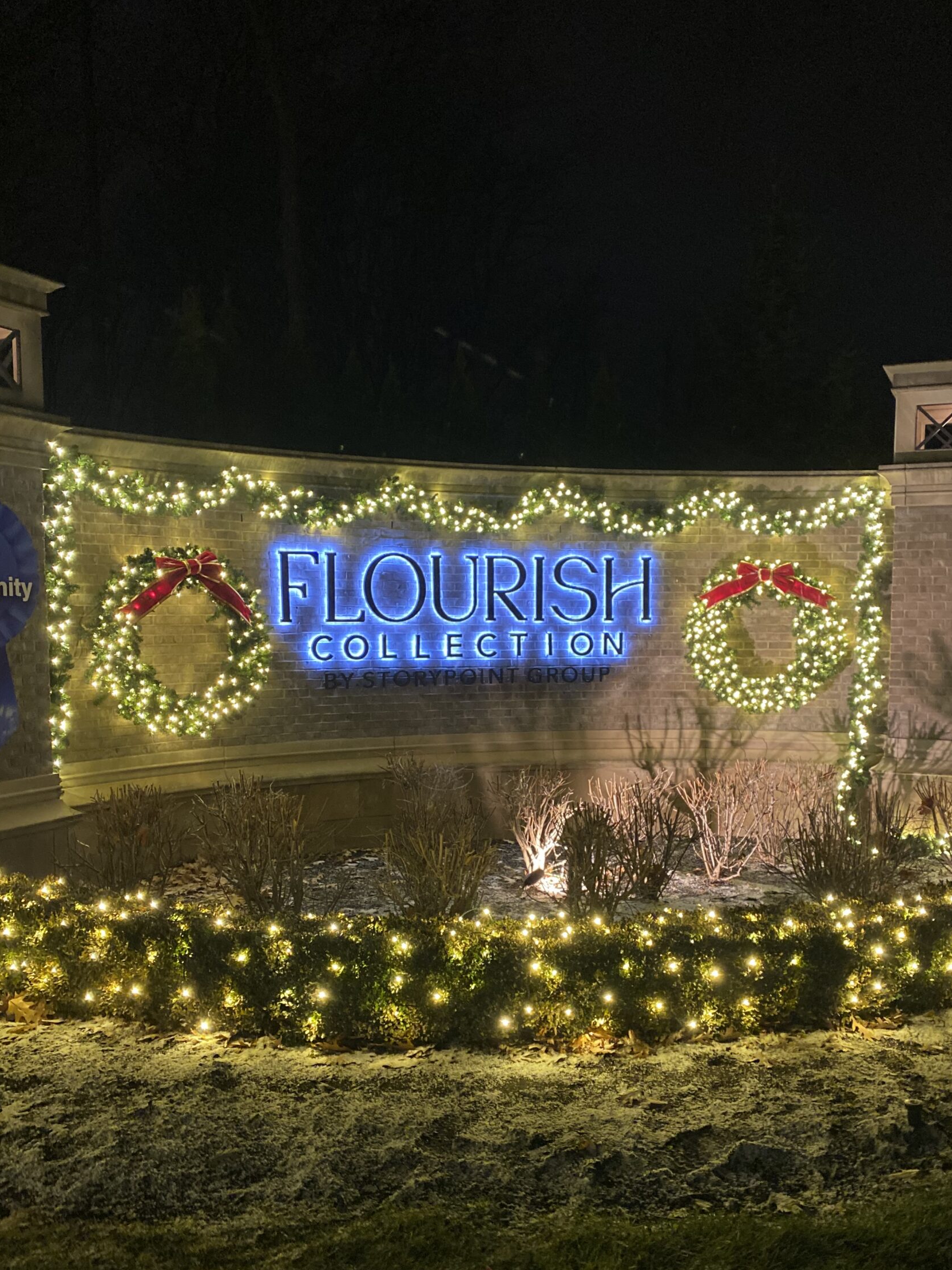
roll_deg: -0.6
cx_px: 538
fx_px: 1100
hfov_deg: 46.7
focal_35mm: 30
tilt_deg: -7.3
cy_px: 713
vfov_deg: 59.8
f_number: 1.8
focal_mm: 4.25
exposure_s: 1/30
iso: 500
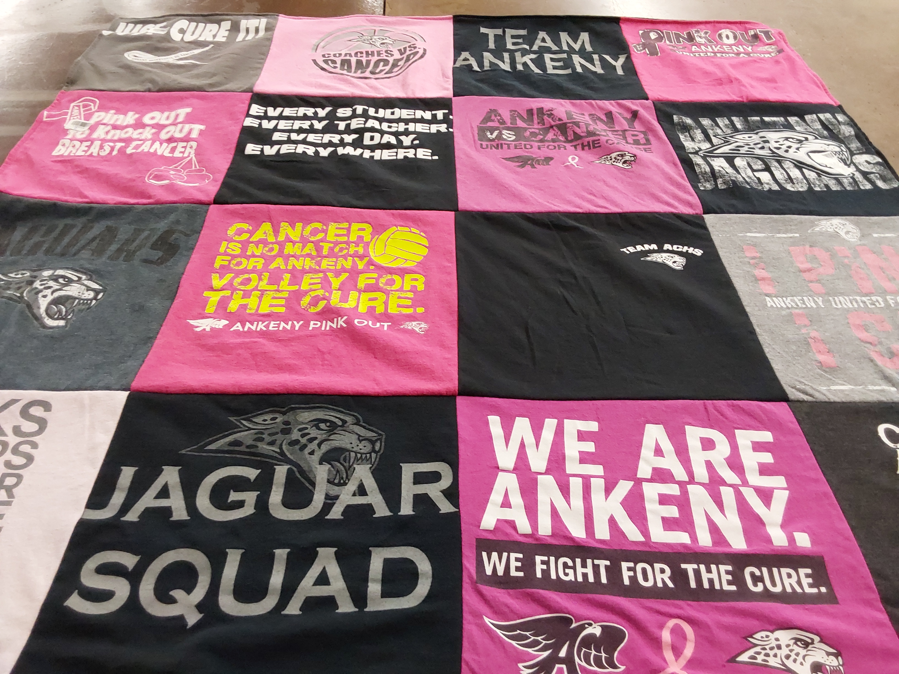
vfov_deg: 49.7
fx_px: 727
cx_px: 450
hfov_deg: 63.4
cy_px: 337
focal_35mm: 28
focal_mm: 2.91
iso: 200
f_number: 1.9
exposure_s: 1/60
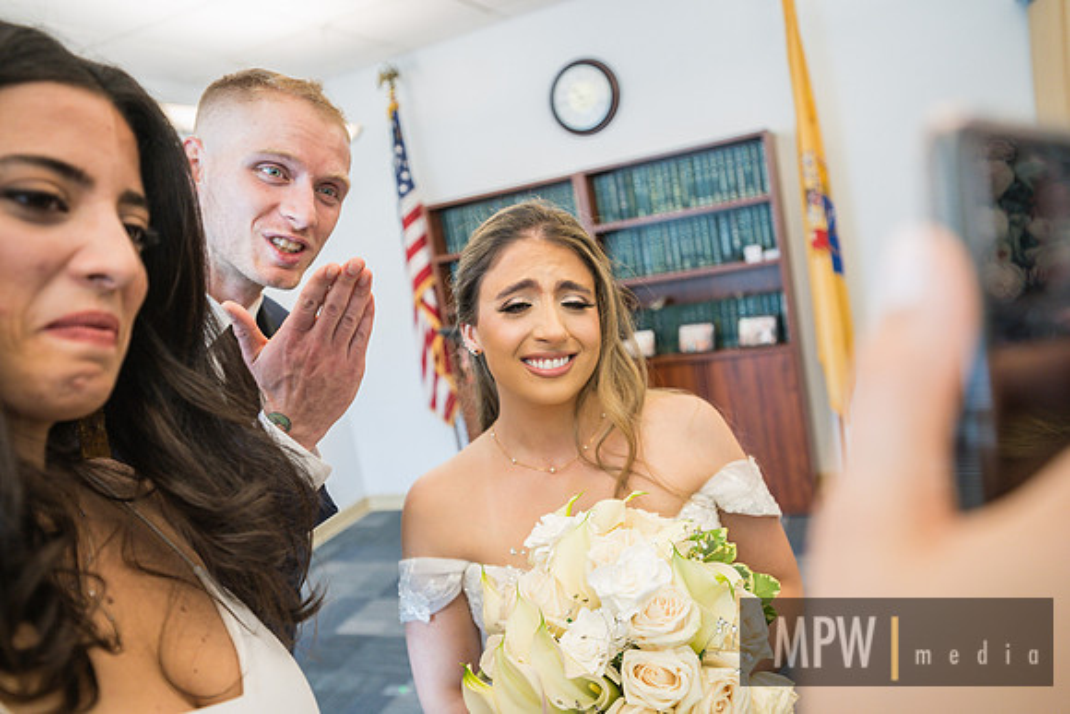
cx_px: 535
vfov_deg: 49.6
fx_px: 773
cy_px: 357
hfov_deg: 69.4
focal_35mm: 26
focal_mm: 26
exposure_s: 1/125
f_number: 2.8
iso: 1000
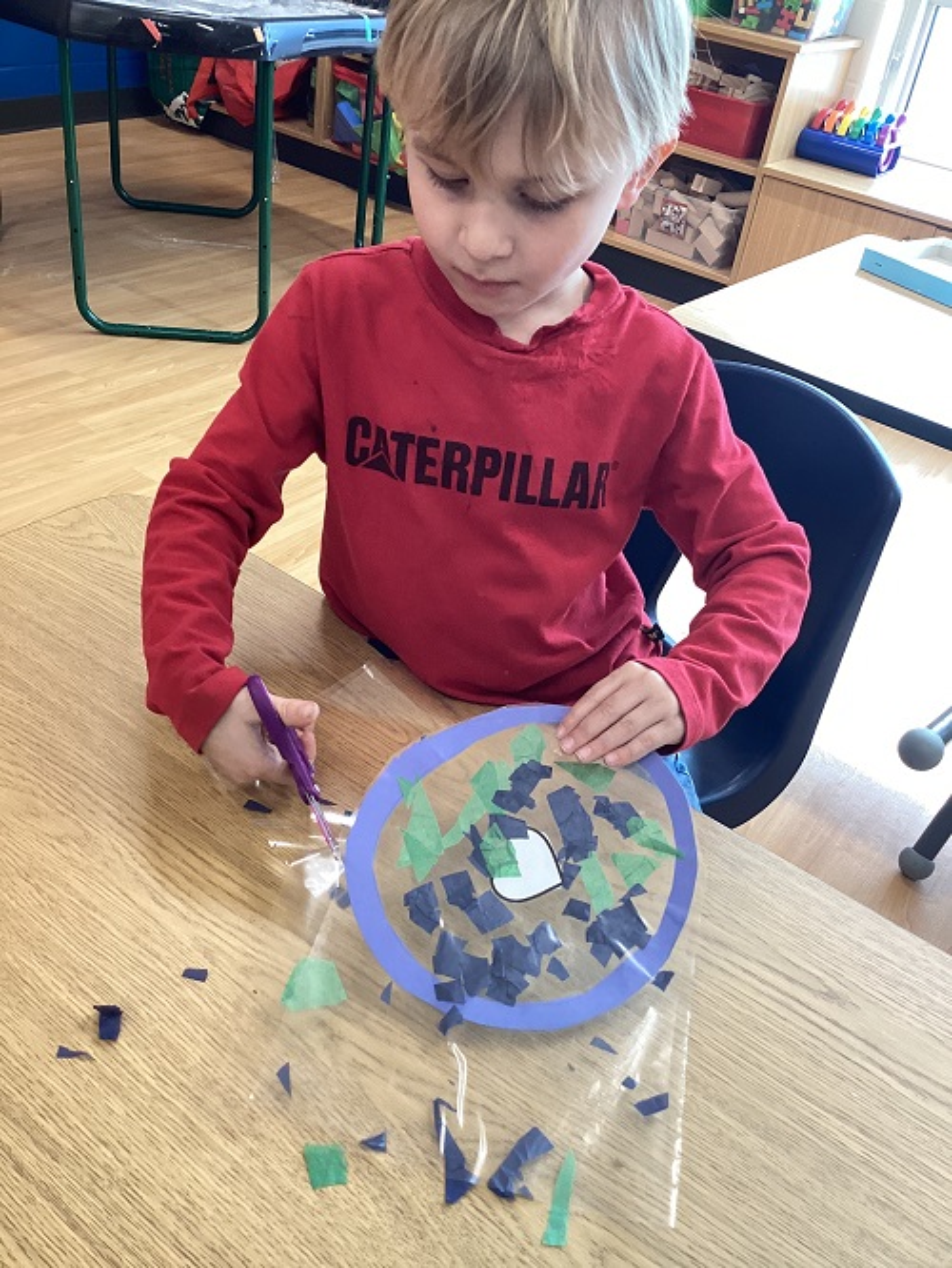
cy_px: 634
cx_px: 476
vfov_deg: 58.3
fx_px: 1136
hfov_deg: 45.5
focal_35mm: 31
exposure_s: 1/60
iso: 100
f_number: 2.4
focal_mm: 3.3
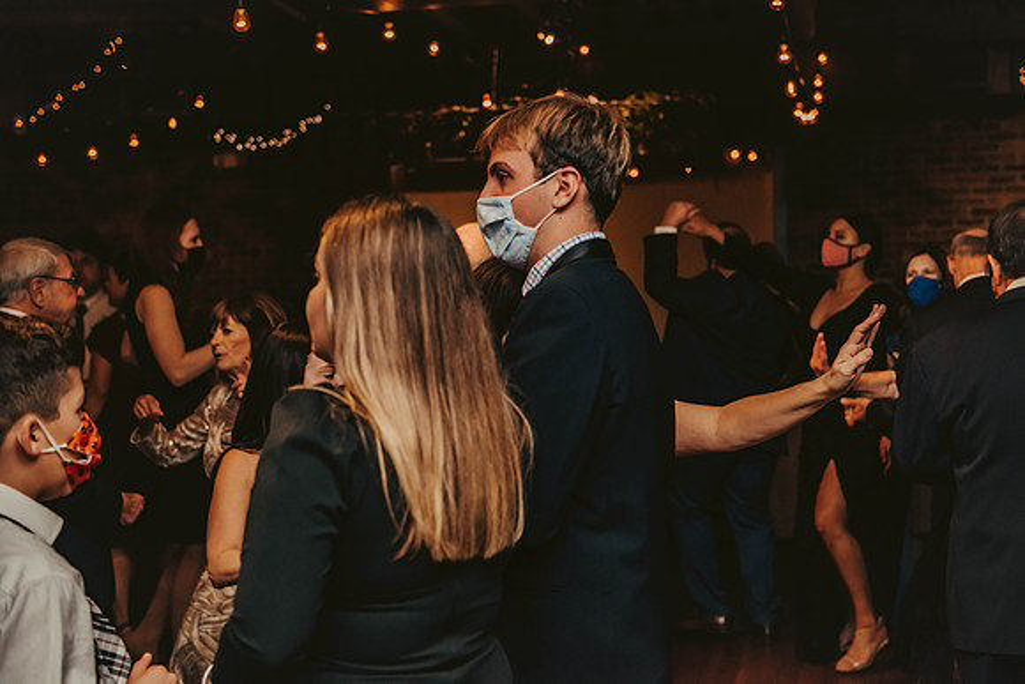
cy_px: 342
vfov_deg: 24.6
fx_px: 1566
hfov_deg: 36.2
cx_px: 512
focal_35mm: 55
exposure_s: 1/200
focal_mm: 55
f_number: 3.2
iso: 2000
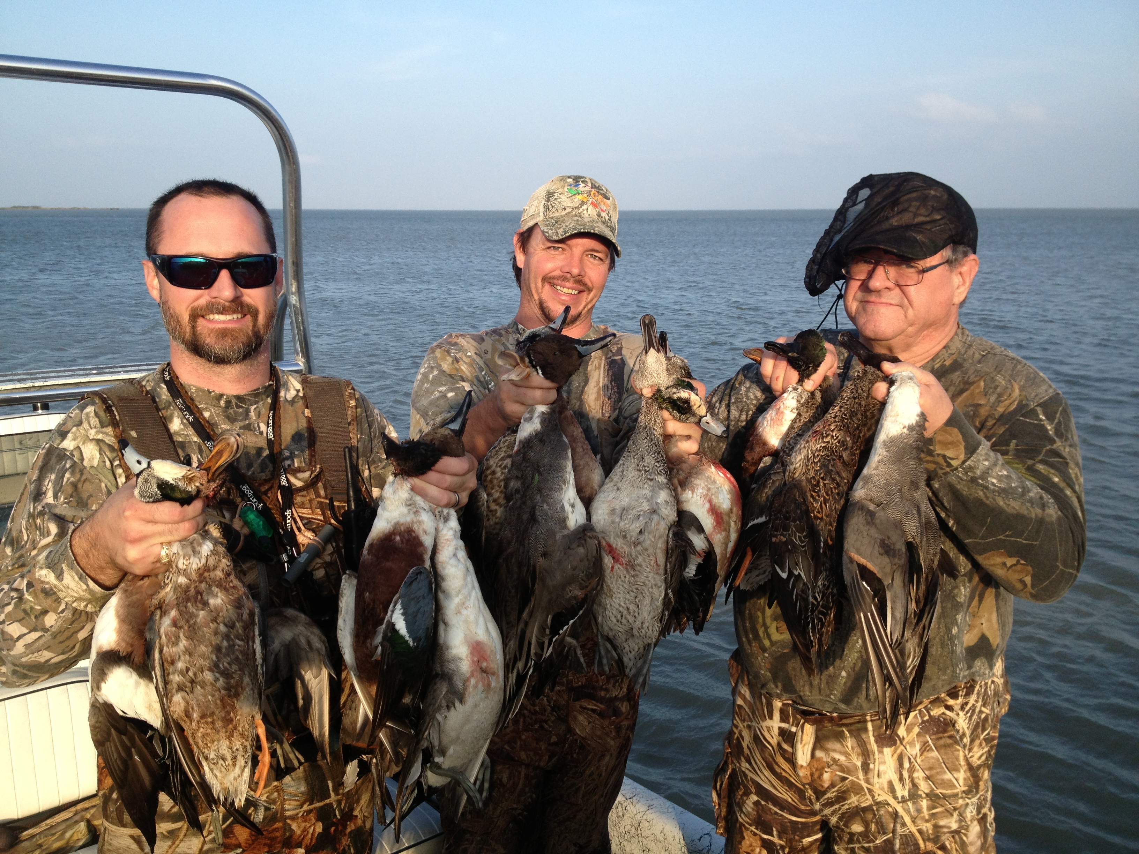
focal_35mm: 35
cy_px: 427
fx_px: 1152
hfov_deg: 52.6
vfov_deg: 40.7
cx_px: 570
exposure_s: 1/784
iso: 50
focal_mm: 4.28
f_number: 2.4
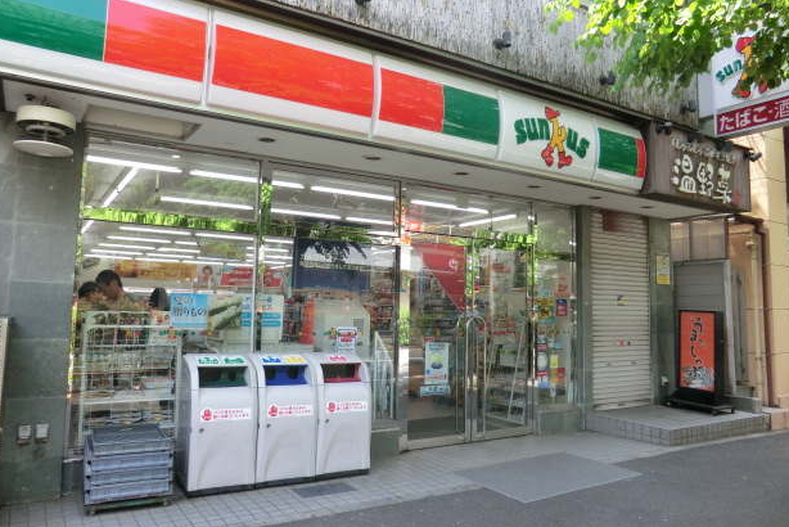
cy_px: 255
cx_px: 382
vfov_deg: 49.6
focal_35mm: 26
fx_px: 570
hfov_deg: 69.3
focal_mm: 4.3
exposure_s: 1/100
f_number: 3.2
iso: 80
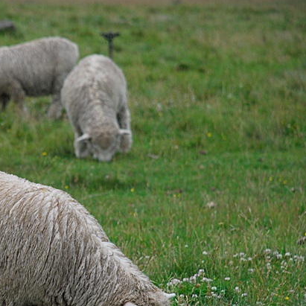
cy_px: 191
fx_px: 3359
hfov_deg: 5.2
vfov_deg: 5.2
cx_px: 36
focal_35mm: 336
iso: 400
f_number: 6.3
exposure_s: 1/800
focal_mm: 135
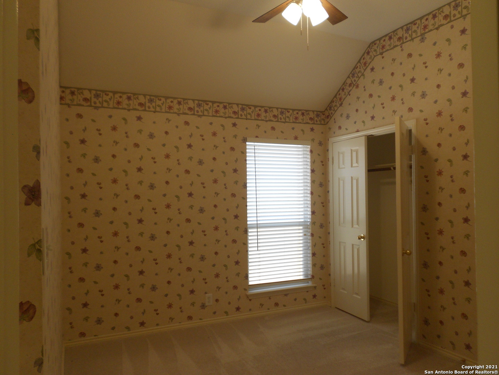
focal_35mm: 26
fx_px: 375
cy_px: 188
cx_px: 250
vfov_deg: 53.1
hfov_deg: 67.3
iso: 100
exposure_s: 1/30
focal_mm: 4.6
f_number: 3.2
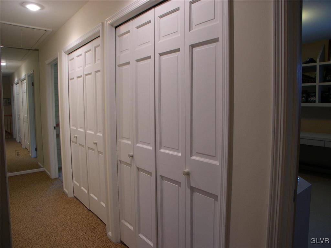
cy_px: 124
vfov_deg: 37.7
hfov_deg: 49.0
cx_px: 166
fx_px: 363
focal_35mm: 38
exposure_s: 1/8.8
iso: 100
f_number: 2.8
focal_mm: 8
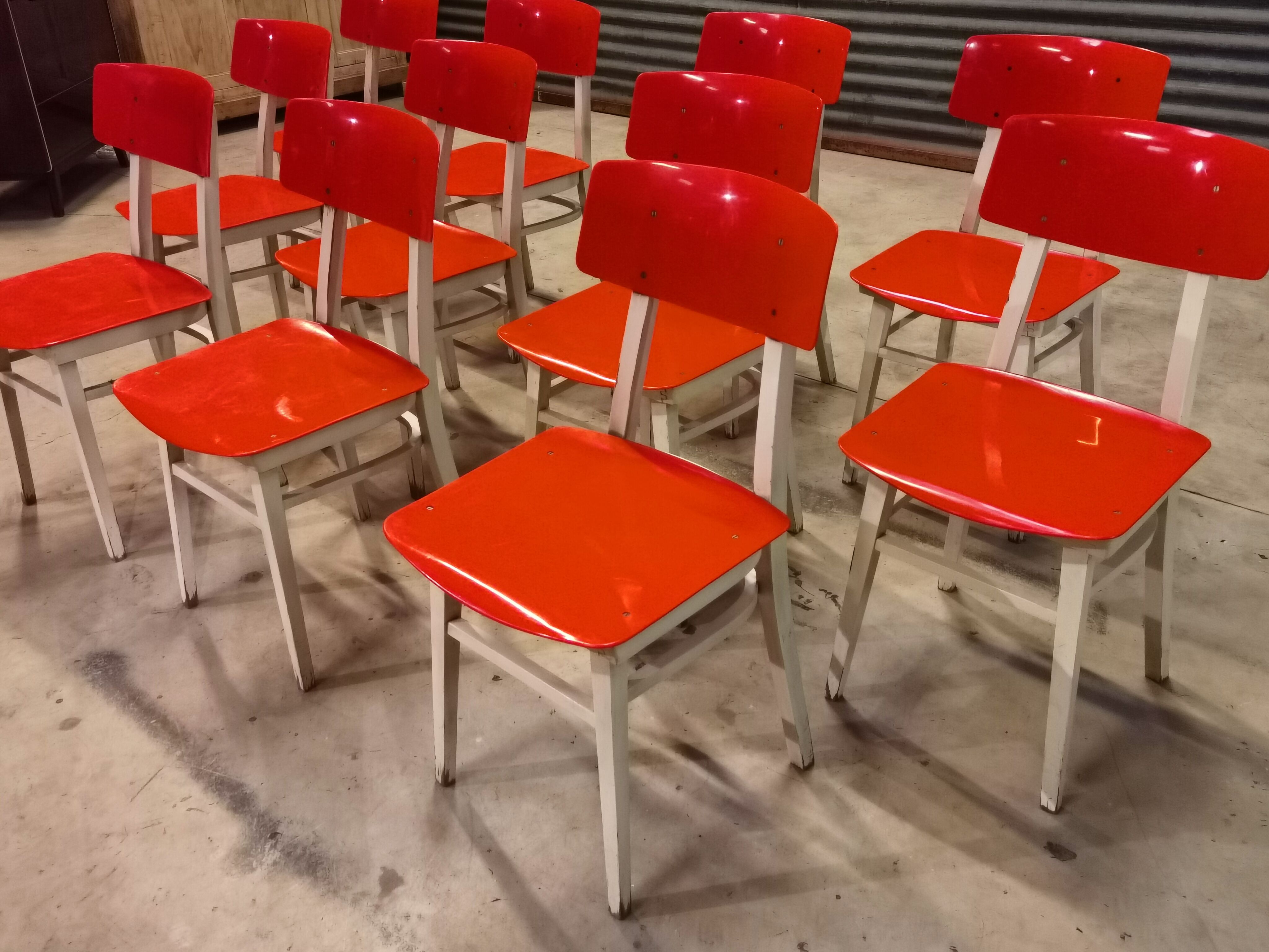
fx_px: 1063
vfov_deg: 48.2
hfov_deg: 61.7
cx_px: 634
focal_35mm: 29
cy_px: 476
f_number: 1.9
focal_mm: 6.71
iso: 500
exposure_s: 1/33.3
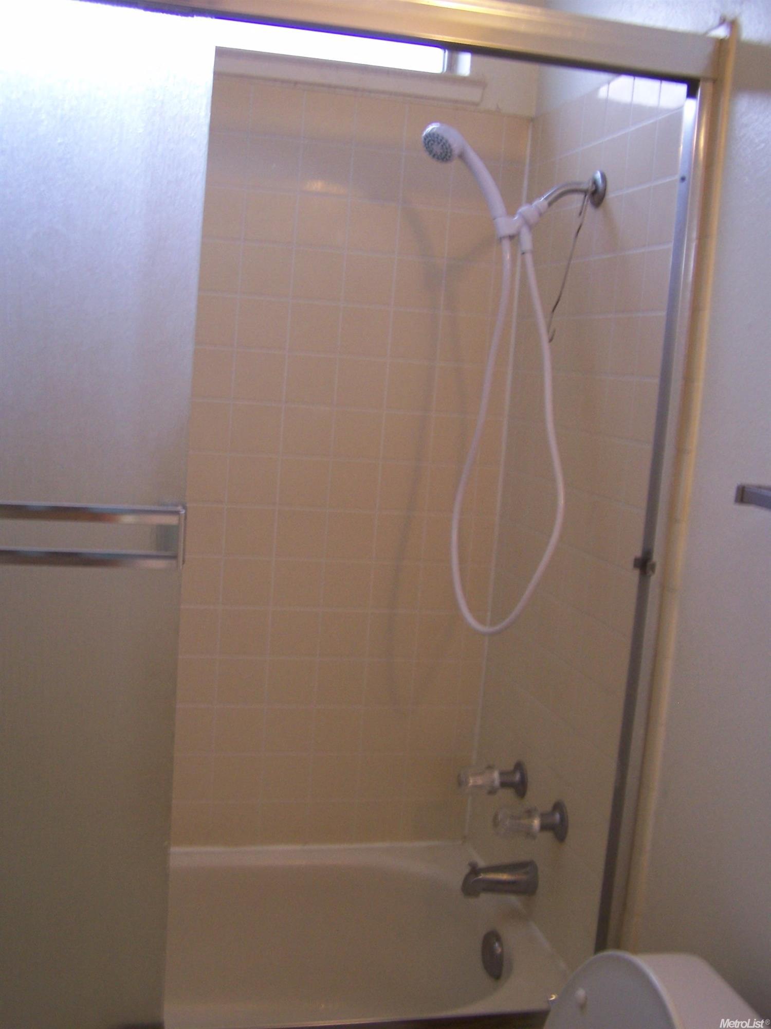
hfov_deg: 37.7
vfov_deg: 49.0
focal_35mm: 38
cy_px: 514
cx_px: 386
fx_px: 1128
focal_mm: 6.3
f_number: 2.8
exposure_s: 1/25
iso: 140
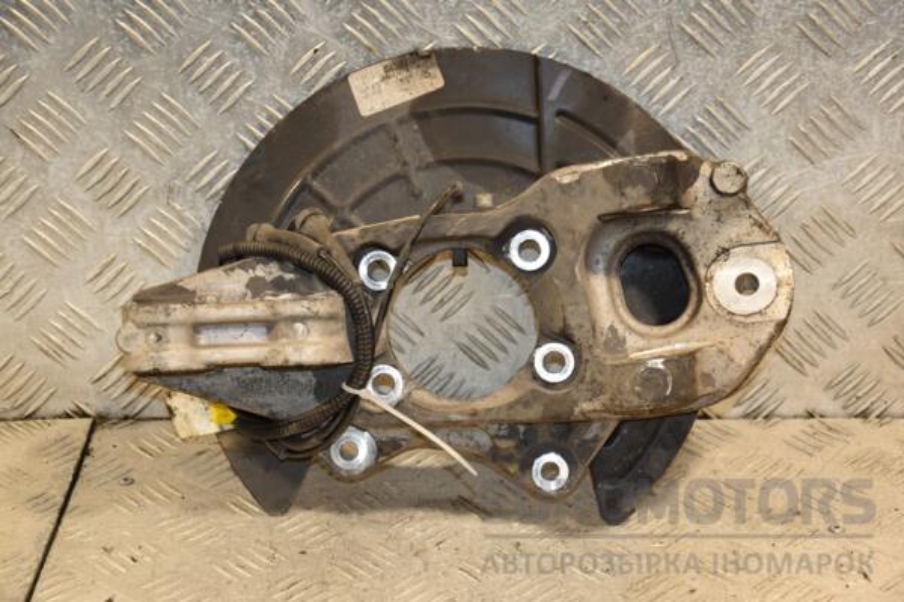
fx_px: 2335
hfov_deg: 21.9
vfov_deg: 14.7
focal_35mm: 93
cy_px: 301
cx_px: 452
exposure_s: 1/160
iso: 800
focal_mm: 62
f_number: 5.3
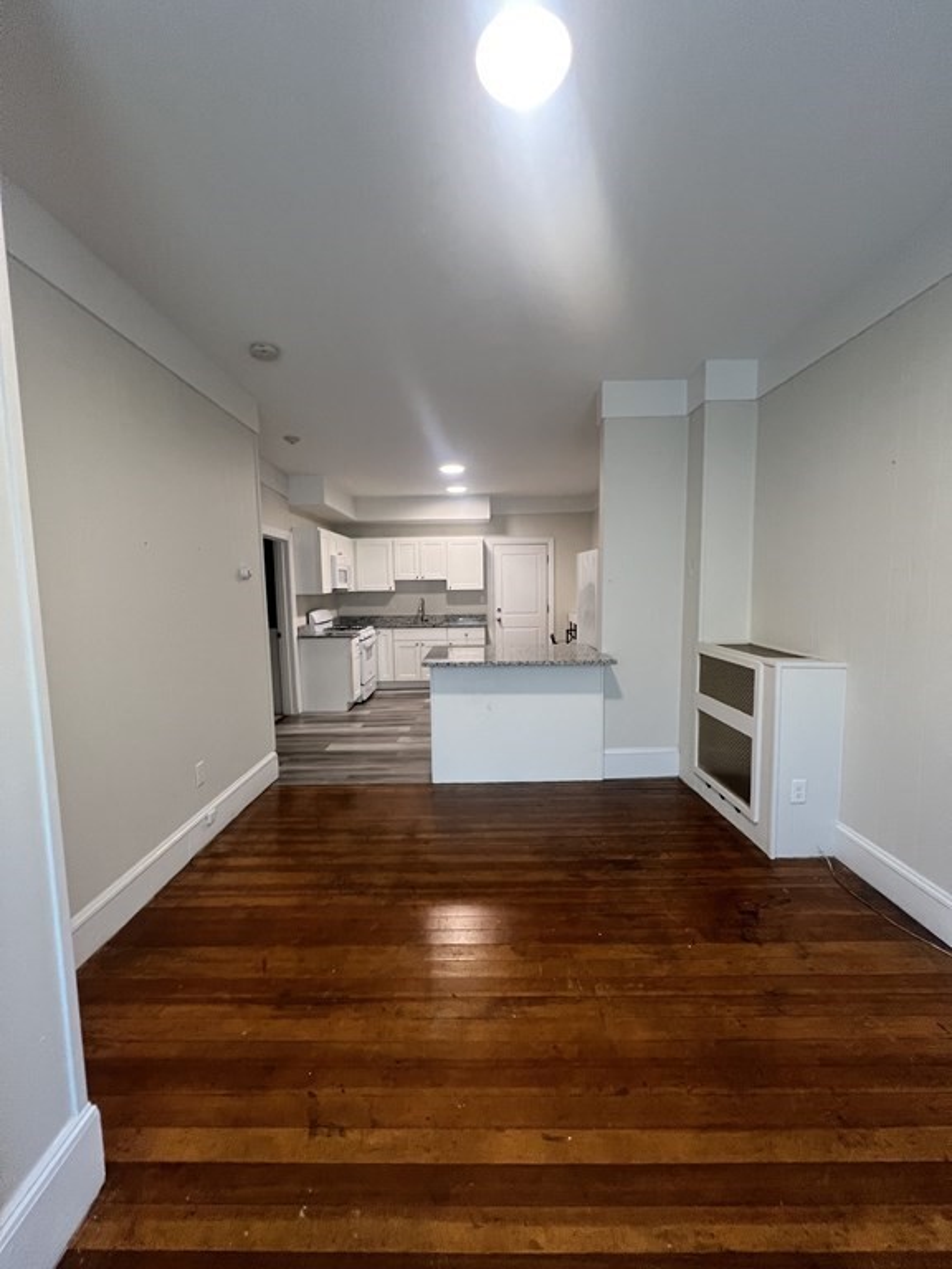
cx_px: 476
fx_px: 477
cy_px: 634
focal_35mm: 13
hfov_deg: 89.9
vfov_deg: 106.2
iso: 250
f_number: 1.8
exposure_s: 1/60
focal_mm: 1.57
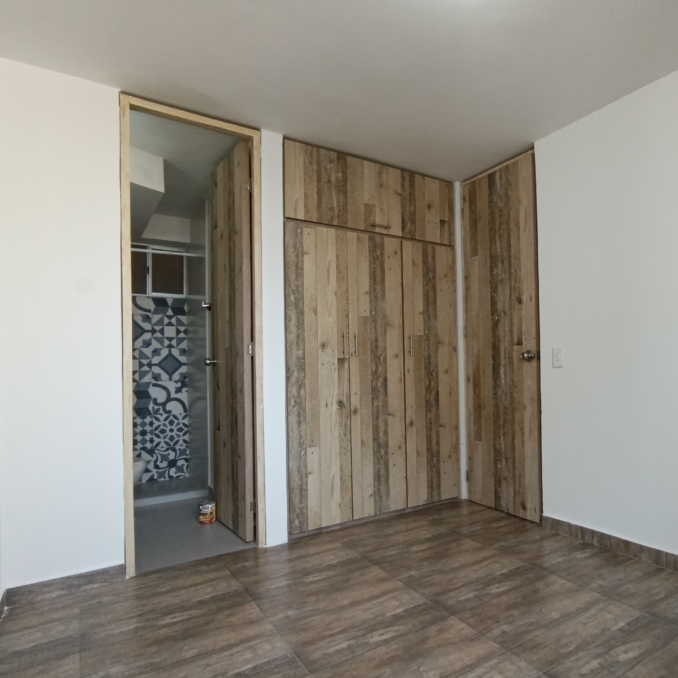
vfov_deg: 69.4
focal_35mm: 22
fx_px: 488
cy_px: 373
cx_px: 413
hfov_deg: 68.8
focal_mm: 1.65
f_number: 2.2
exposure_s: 1/120
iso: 200
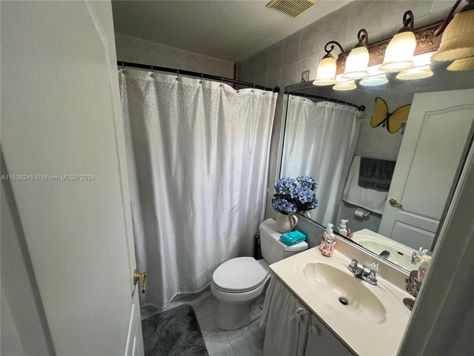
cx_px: 237
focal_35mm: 13
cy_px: 178
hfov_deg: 106.2
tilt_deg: -13.8
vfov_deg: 89.9
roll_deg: -2.1
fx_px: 178
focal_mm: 1.57
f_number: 1.8
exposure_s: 1/120
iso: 200
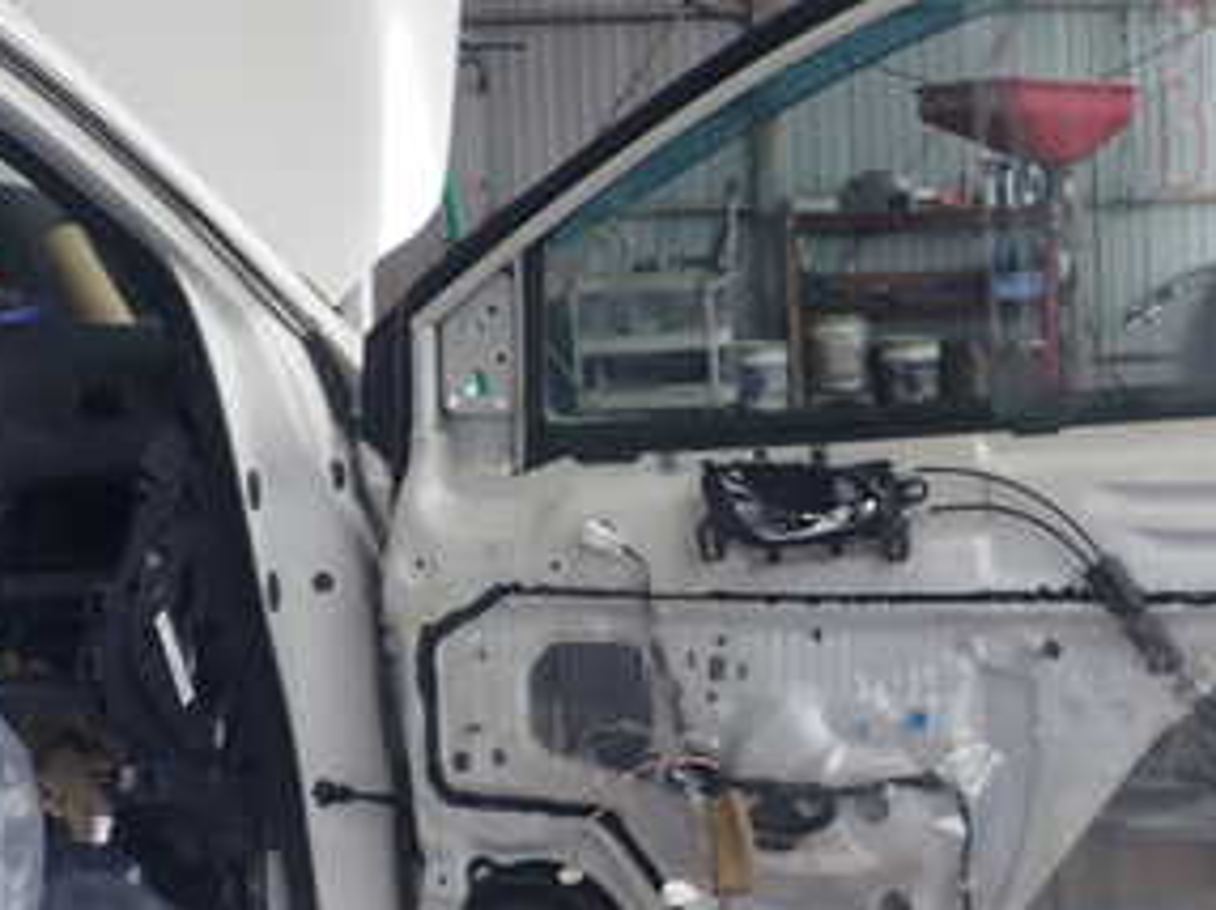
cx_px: 1042
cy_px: 412
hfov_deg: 29.7
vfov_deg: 23.2
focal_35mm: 63
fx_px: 2211
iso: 100
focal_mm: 5.4
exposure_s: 1/125
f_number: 3.2
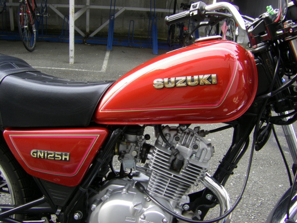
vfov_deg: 37.7
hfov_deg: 49.0
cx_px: 148
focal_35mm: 38
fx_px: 326
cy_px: 112
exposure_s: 1/50
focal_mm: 6.3
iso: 64
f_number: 3.5
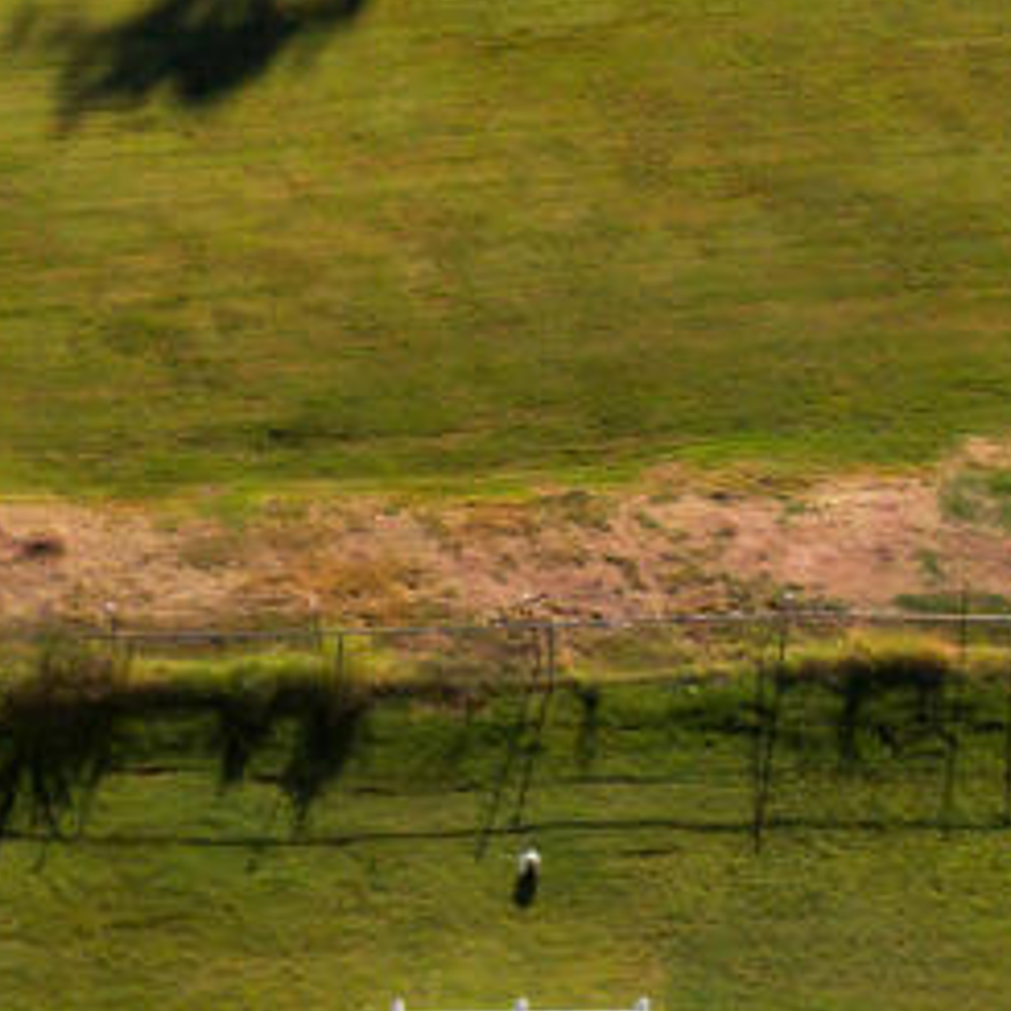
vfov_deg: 19.8
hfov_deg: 23.3
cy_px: -563
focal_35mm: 74
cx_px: 409
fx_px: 2445
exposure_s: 1/1500
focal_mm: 3.61
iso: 100
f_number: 2.8
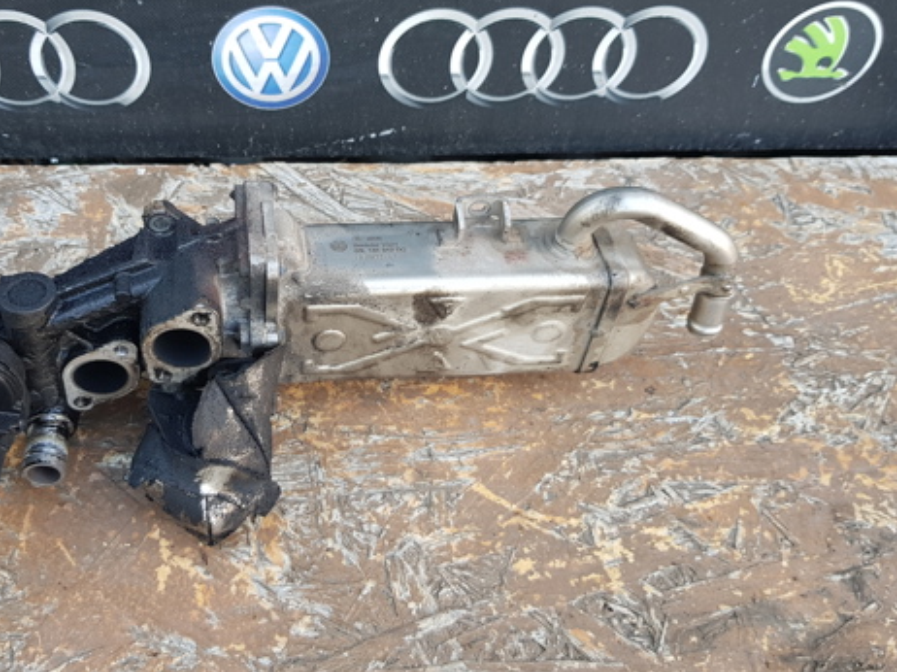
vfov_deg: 39.5
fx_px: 932
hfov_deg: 50.9
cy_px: 283
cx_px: 342
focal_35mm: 36
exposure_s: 1/100
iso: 50
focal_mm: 4.2
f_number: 1.7
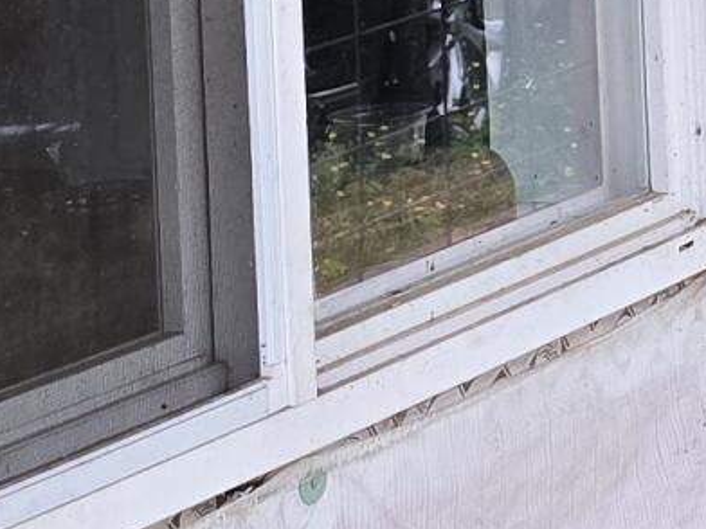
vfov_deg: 8.0
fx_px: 3590
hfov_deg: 10.6
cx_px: 1252
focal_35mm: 176
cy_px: -608
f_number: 1.7
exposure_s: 1/180
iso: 125
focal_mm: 6.3
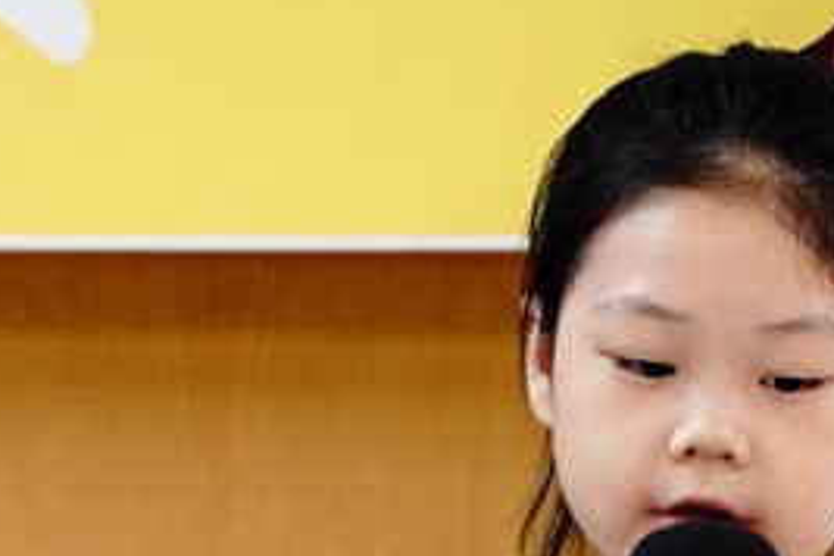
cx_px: 906
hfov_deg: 3.1
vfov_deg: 2.0
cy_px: 622
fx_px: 15636
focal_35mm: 675
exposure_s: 1/160
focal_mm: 200
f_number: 4.5
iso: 2000
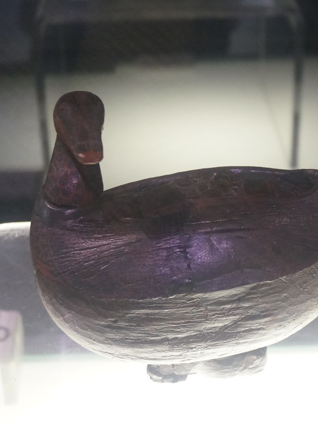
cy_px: 200
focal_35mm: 85
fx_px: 1041
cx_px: 168
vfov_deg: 23.0
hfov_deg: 17.4
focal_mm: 29
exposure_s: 1/20
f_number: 4.5
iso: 1600
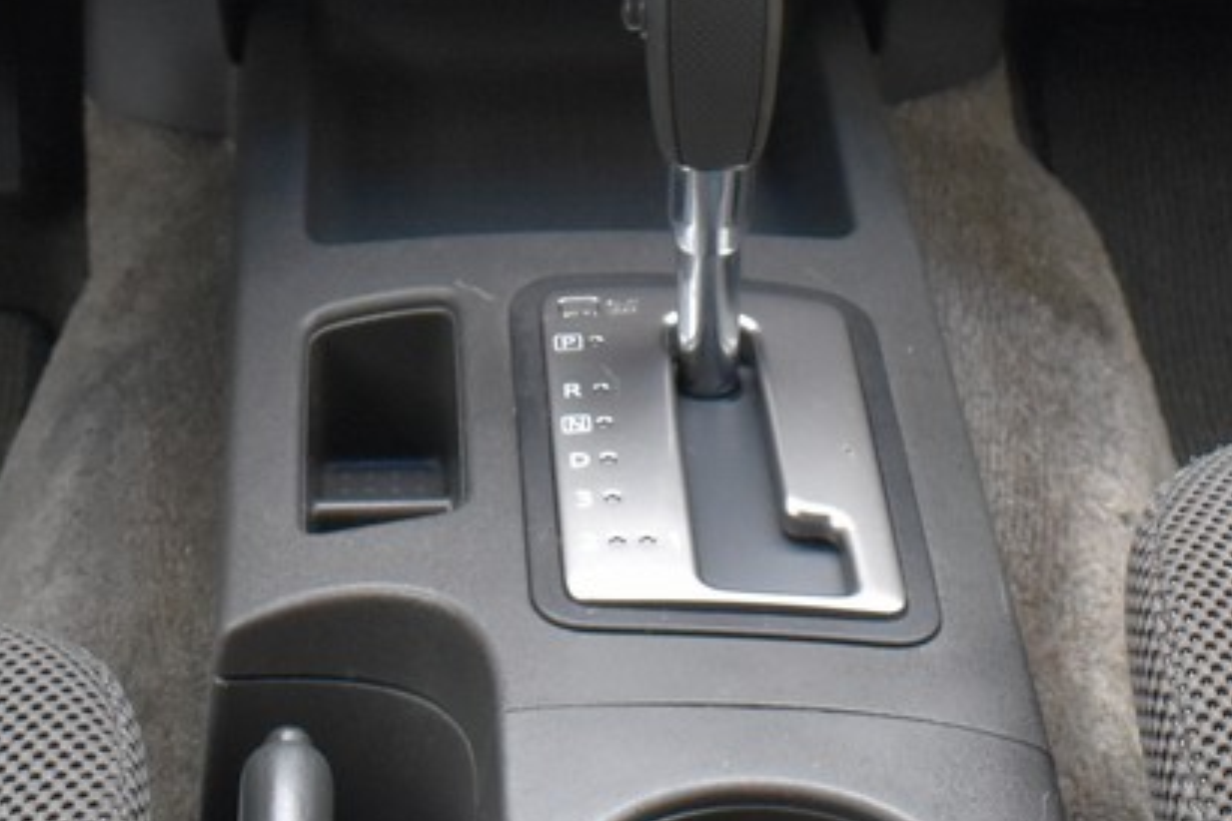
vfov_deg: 12.8
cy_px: -55
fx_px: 3593
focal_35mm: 105
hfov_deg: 19.5
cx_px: 597
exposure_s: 1/125
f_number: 3.5
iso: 900
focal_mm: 18
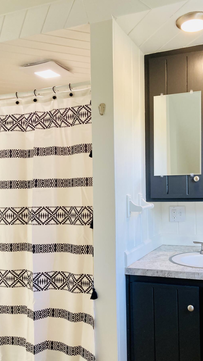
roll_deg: -0.1
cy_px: 191
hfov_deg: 34.3
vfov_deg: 58.0
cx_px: 137
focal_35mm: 34
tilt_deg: +0.2
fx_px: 325
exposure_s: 1/120
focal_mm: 3.99
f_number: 1.8
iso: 80
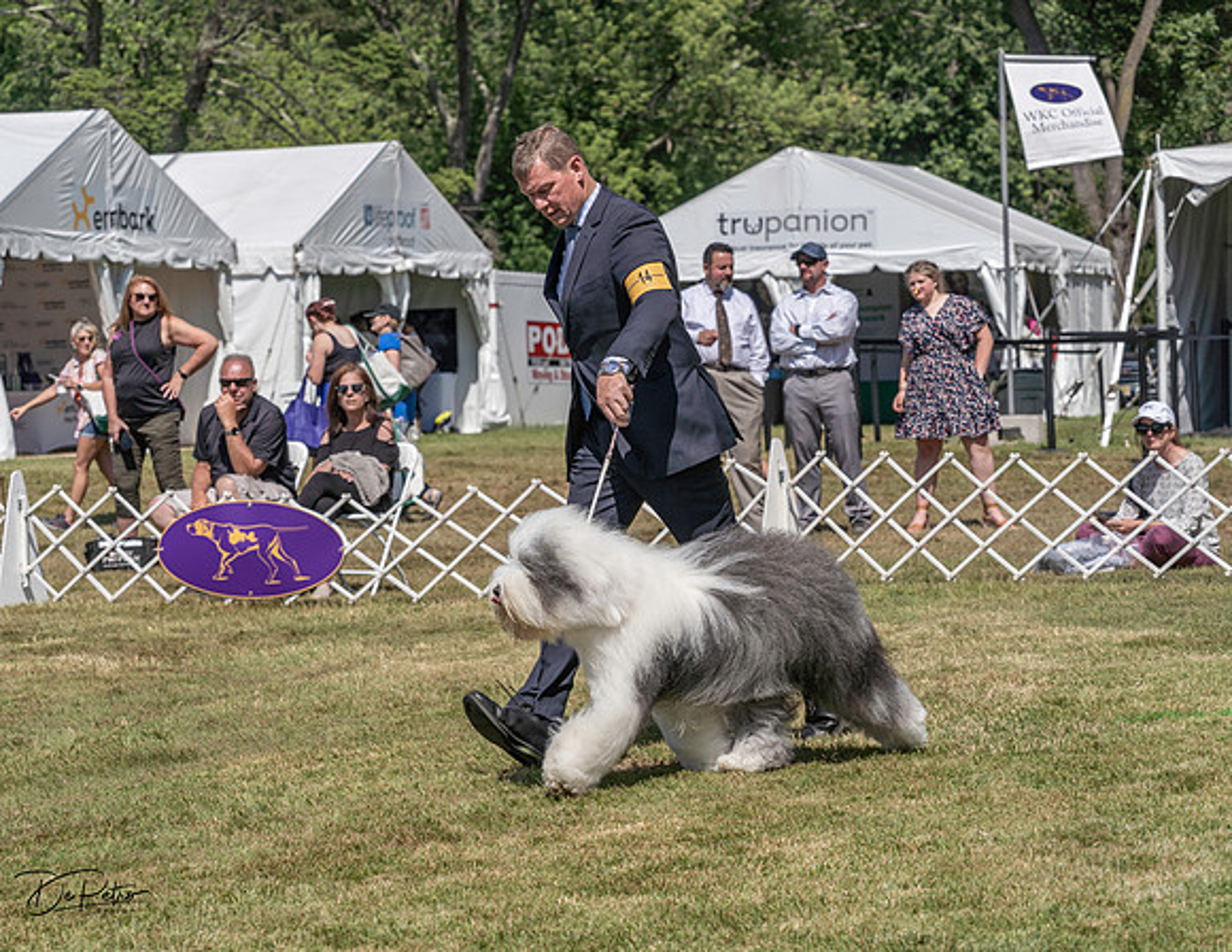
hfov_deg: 18.0
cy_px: 476
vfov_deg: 14.0
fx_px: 3886
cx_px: 616
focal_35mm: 108
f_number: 6.3
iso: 100
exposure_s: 1/1000
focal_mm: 98
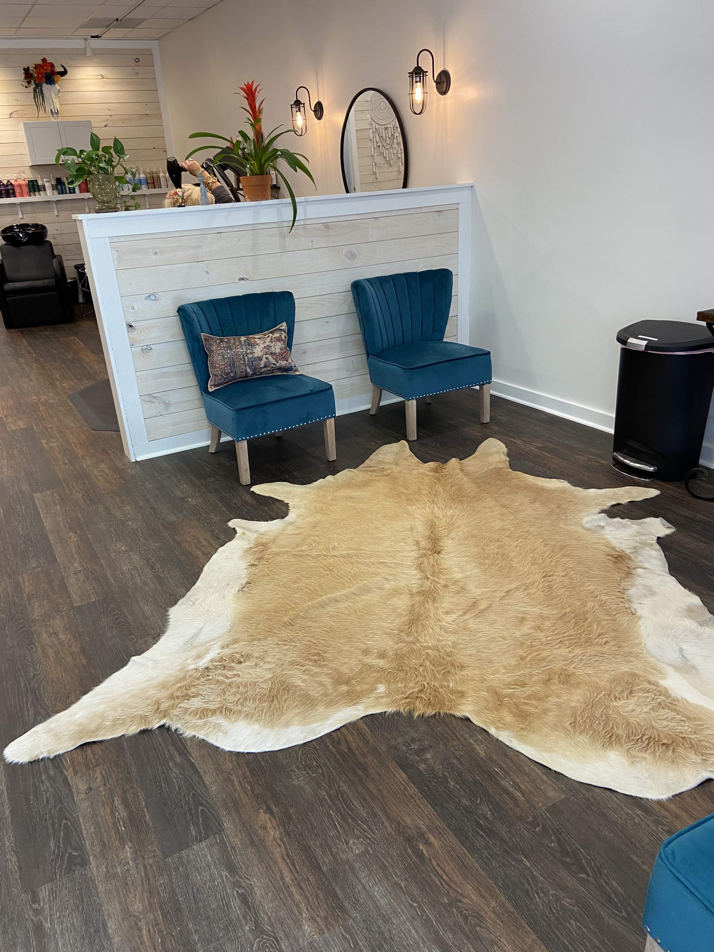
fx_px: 715
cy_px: 476
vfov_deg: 67.3
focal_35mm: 26
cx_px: 357
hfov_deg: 53.1
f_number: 1.8
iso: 100
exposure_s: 1/60
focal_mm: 4.25
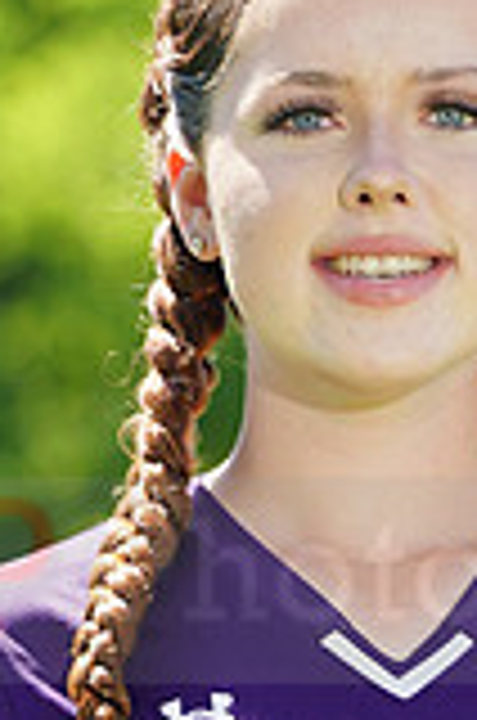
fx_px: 21337
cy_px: 540
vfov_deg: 1.9
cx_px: 423
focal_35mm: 1069
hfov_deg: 1.3
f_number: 10
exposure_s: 1/125
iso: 200
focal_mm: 294
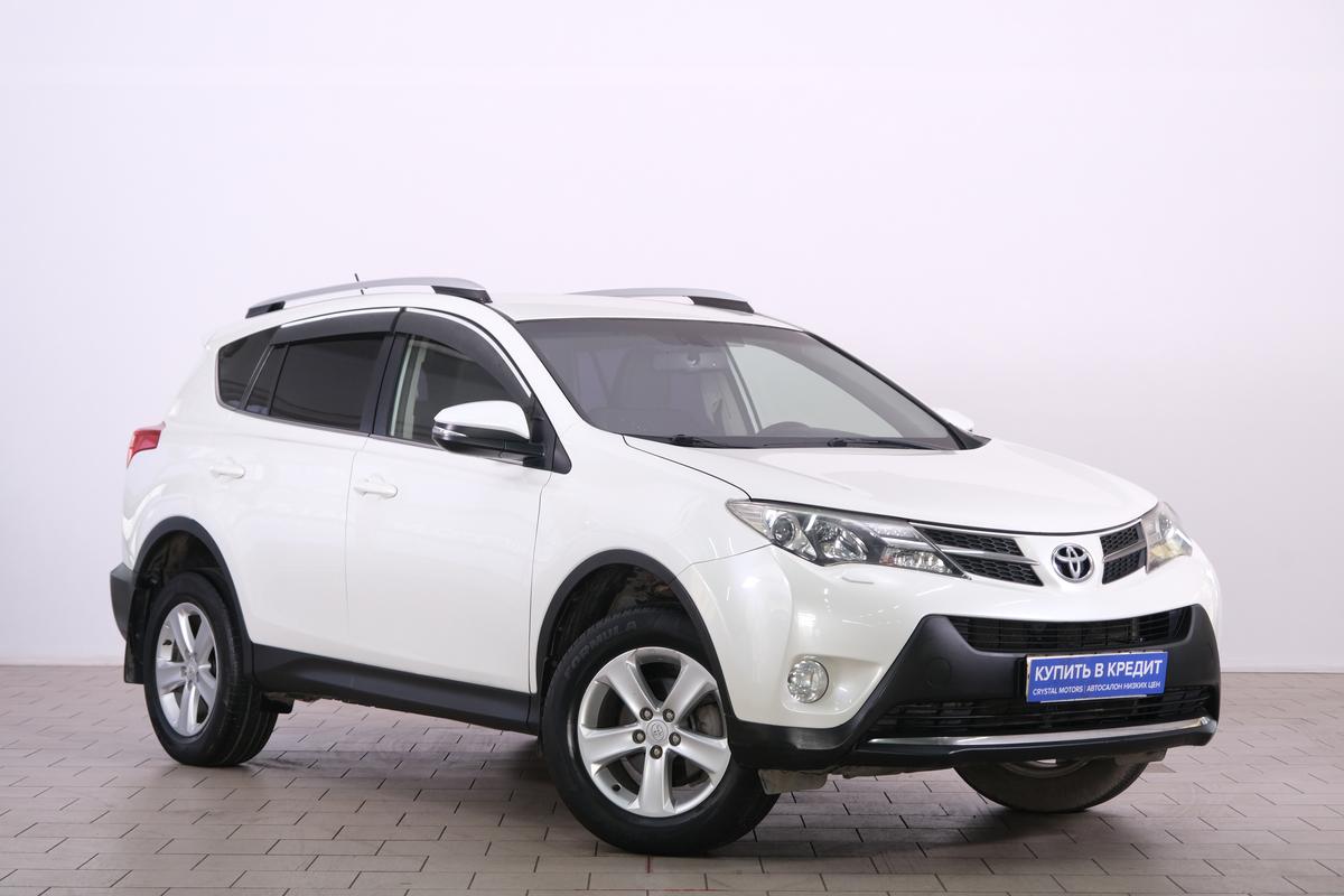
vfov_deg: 19.5
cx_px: 672
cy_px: 448
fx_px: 2613
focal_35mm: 70
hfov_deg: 28.8
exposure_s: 1/140
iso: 640
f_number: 4
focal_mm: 46.6
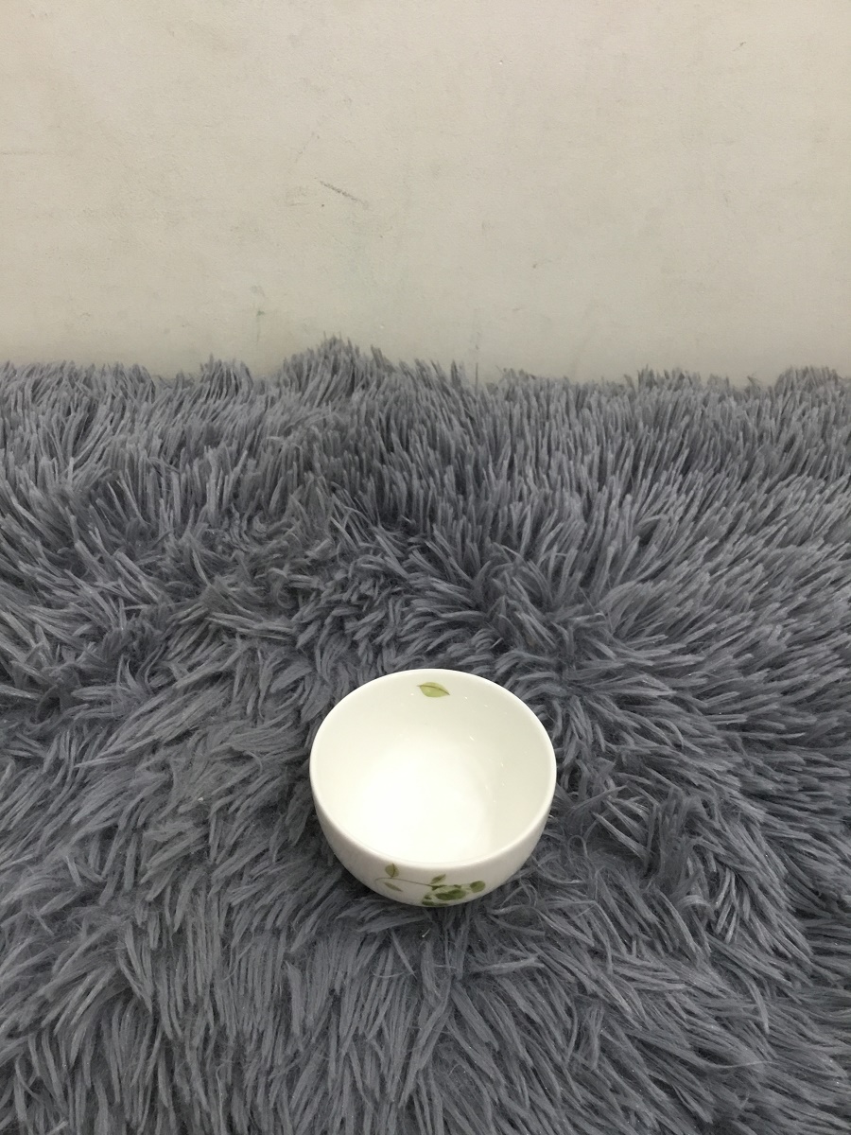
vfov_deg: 58.4
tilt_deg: -42.2
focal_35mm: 31
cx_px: 426
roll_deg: +0.4
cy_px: 568
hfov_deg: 45.4
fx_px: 1016
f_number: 2.4
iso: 125
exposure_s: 1/33
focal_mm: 3.3
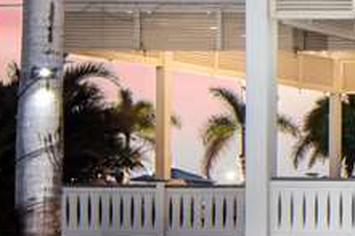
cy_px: -278
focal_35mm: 163
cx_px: 1129
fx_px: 1606
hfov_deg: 9.4
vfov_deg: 7.9
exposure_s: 1/40
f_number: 7.1
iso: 320
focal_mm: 24
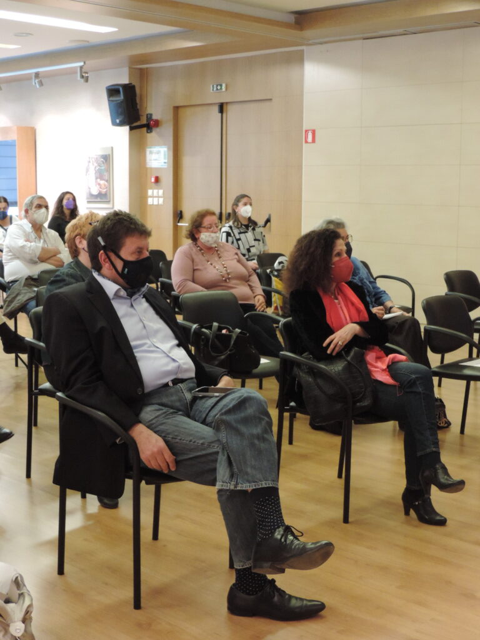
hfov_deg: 29.1
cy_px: 320
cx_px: 240
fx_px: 924
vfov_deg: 38.2
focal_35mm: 50
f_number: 3.6
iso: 800
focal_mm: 8.9
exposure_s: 1/13
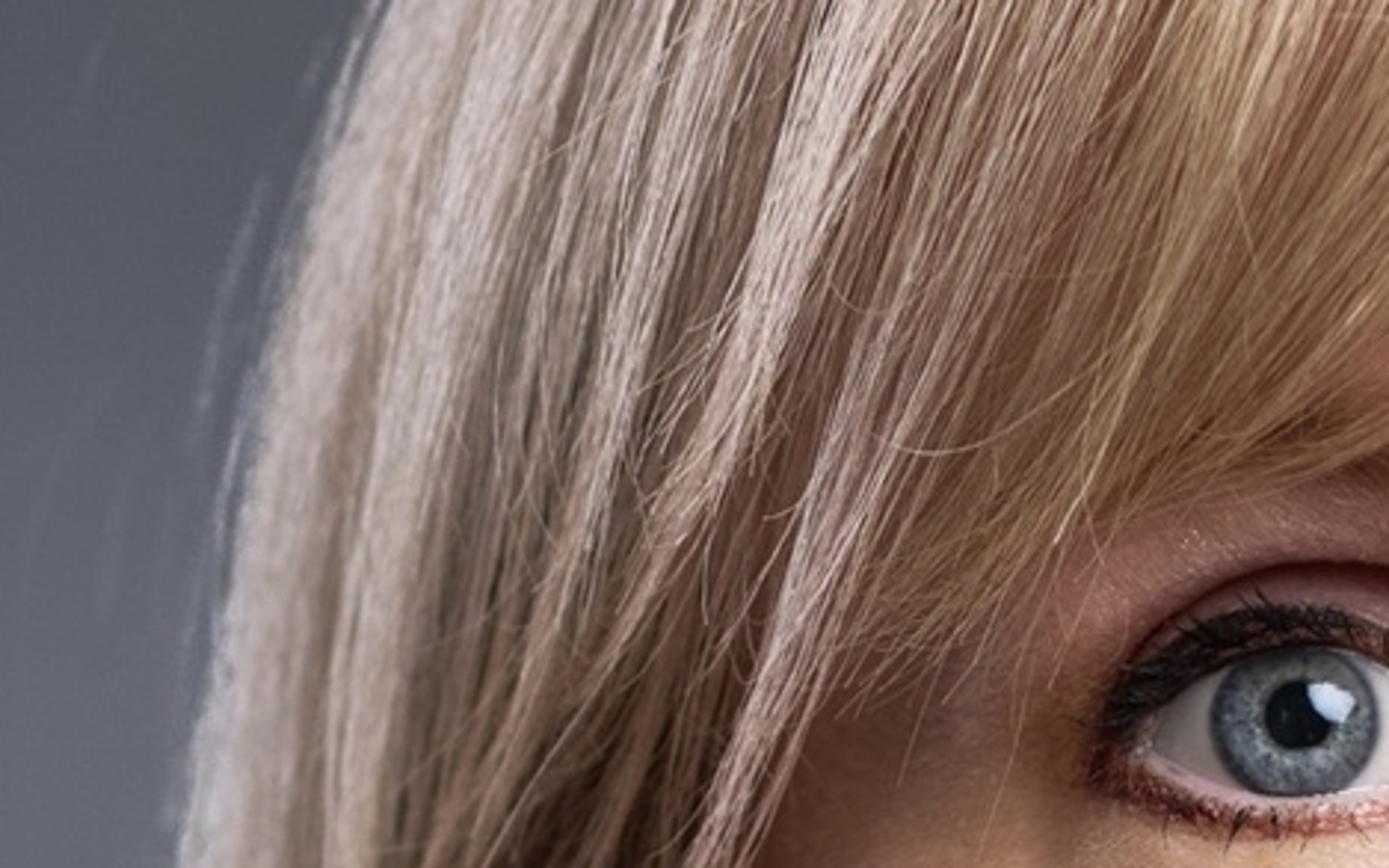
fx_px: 20969
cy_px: 1976
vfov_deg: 2.4
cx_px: 1199
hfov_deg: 3.8
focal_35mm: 554
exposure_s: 1/125
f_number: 3.5
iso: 125
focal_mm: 85
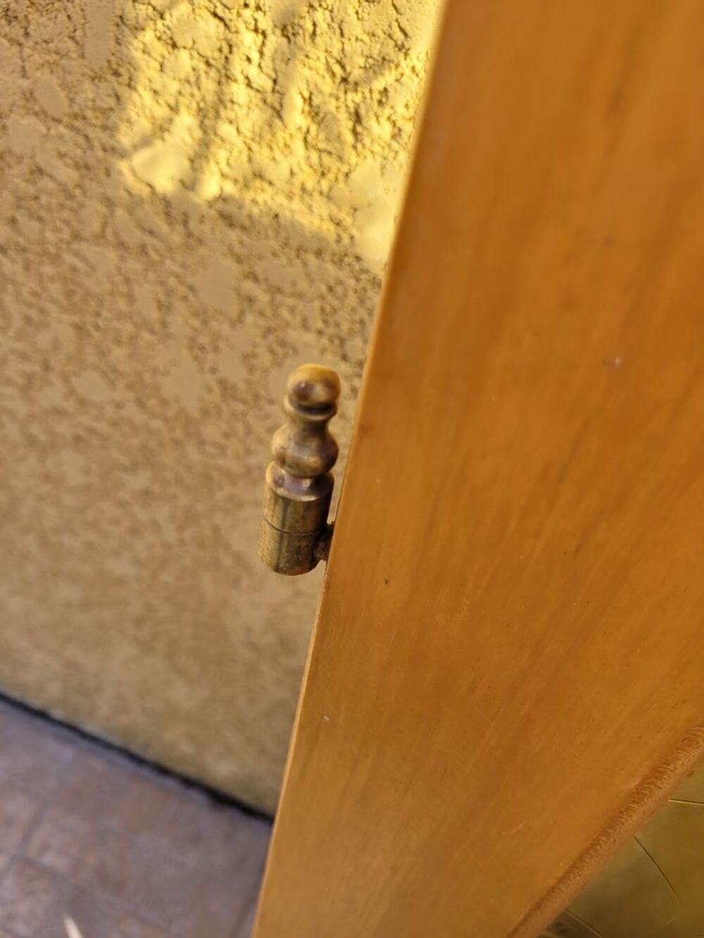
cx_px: 352
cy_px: 469
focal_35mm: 26
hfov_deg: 53.1
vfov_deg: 67.3
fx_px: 705
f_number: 1.8
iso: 40
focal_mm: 5.4
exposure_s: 1/588
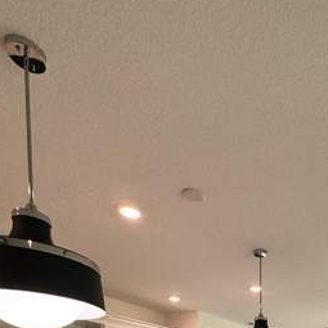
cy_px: 403
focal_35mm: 31
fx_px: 332
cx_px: 295
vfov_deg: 37.8
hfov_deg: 47.3
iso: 100
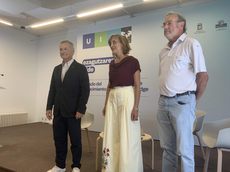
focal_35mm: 29
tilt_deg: +1.6
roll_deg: -0.1
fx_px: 193
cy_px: 86
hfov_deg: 61.7
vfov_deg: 48.2
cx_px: 115
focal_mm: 3
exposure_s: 1/100
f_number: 1.8
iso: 50
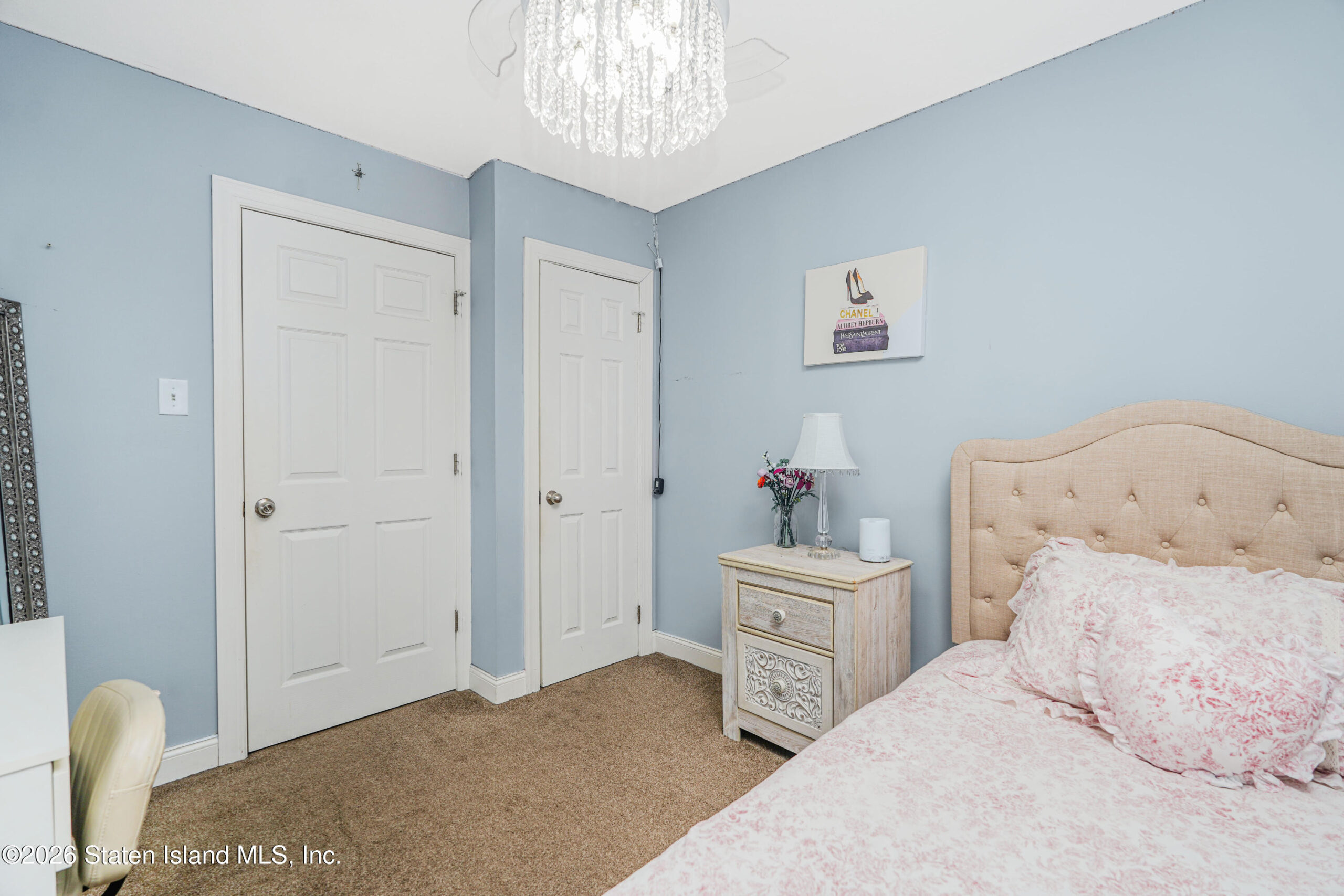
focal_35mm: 16
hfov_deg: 96.7
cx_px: 672
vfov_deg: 73.8
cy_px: 448
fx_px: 597
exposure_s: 1/50
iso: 64
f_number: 5
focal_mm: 16
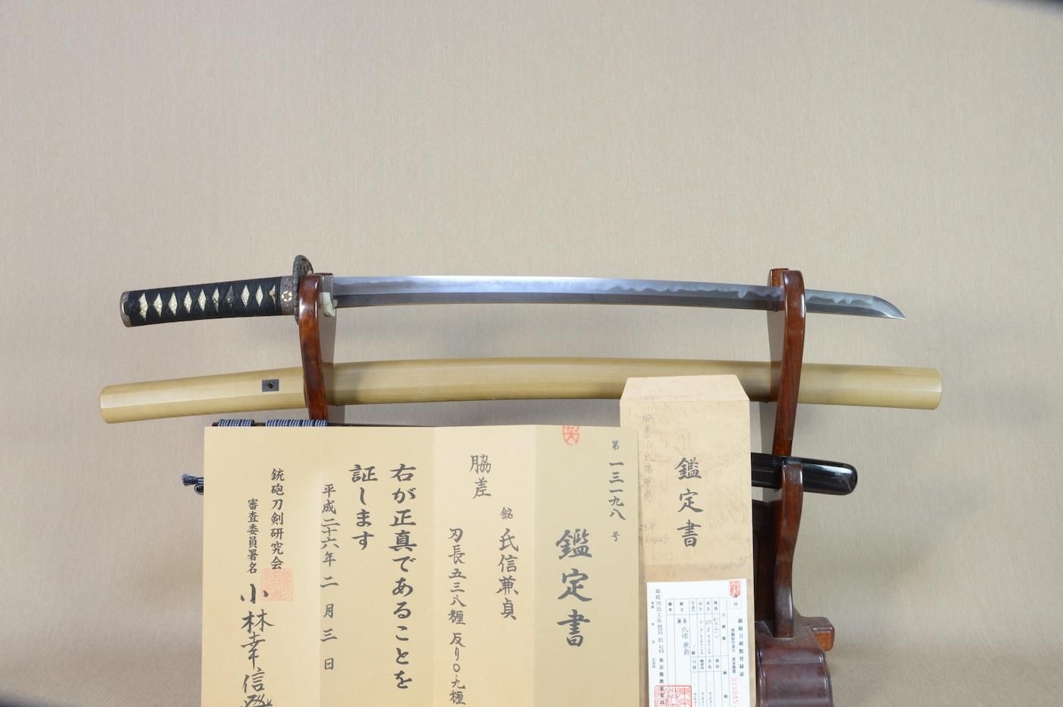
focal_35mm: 30
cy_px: 354
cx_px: 532
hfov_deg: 62.0
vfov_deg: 43.5
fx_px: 885
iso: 400
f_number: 11
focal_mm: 20
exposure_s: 1/2
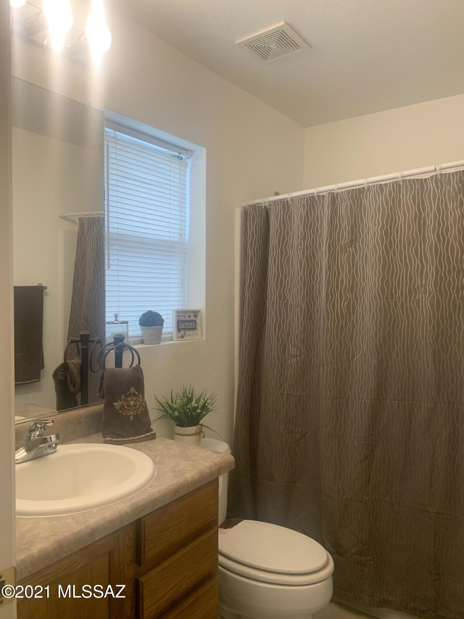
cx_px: 232
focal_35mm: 26
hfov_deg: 53.1
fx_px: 465
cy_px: 310
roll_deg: -0.4
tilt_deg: -1.7
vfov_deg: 67.3
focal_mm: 4.25
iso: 80
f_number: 1.8
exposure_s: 1/120
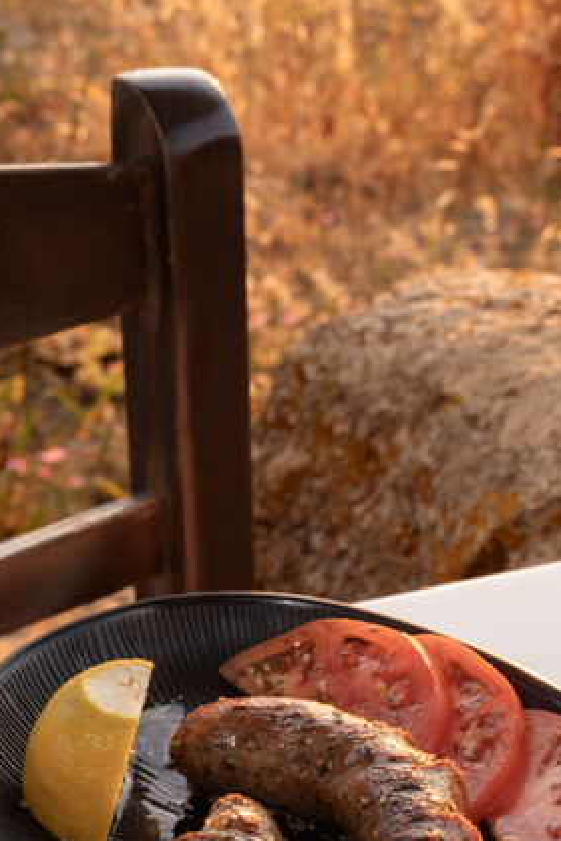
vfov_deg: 22.8
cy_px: 517
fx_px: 2078
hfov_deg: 15.3
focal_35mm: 89
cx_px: 364
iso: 400
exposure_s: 1/13
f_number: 11
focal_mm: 41.4
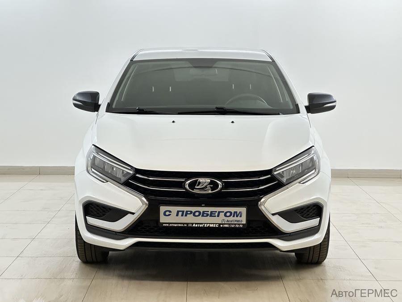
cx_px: 201
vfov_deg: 19.1
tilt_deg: -5.6
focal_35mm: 77
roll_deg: -0.8
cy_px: 151
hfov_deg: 25.3
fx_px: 894
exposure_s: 1/100
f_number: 2.8
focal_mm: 9
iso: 250
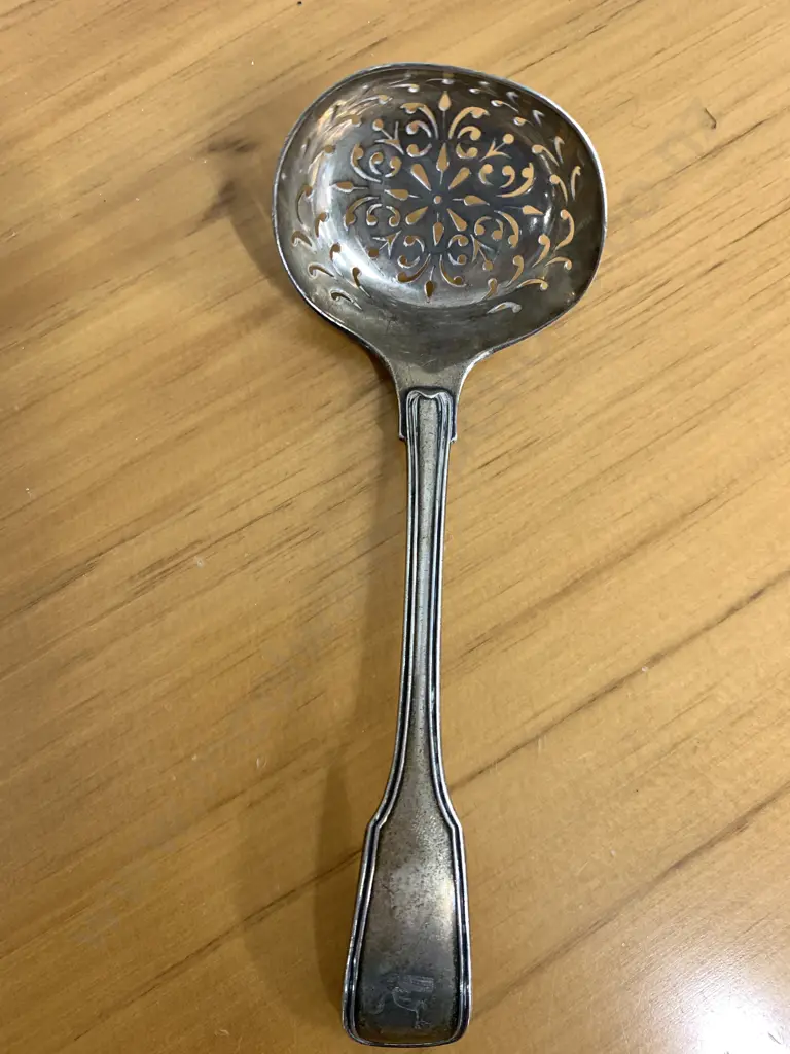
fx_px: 791
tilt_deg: -81.8
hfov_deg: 53.1
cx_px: 395
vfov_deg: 67.3
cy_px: 527
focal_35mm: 26
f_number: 1.8
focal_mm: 4.25
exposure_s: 1/50
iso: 125
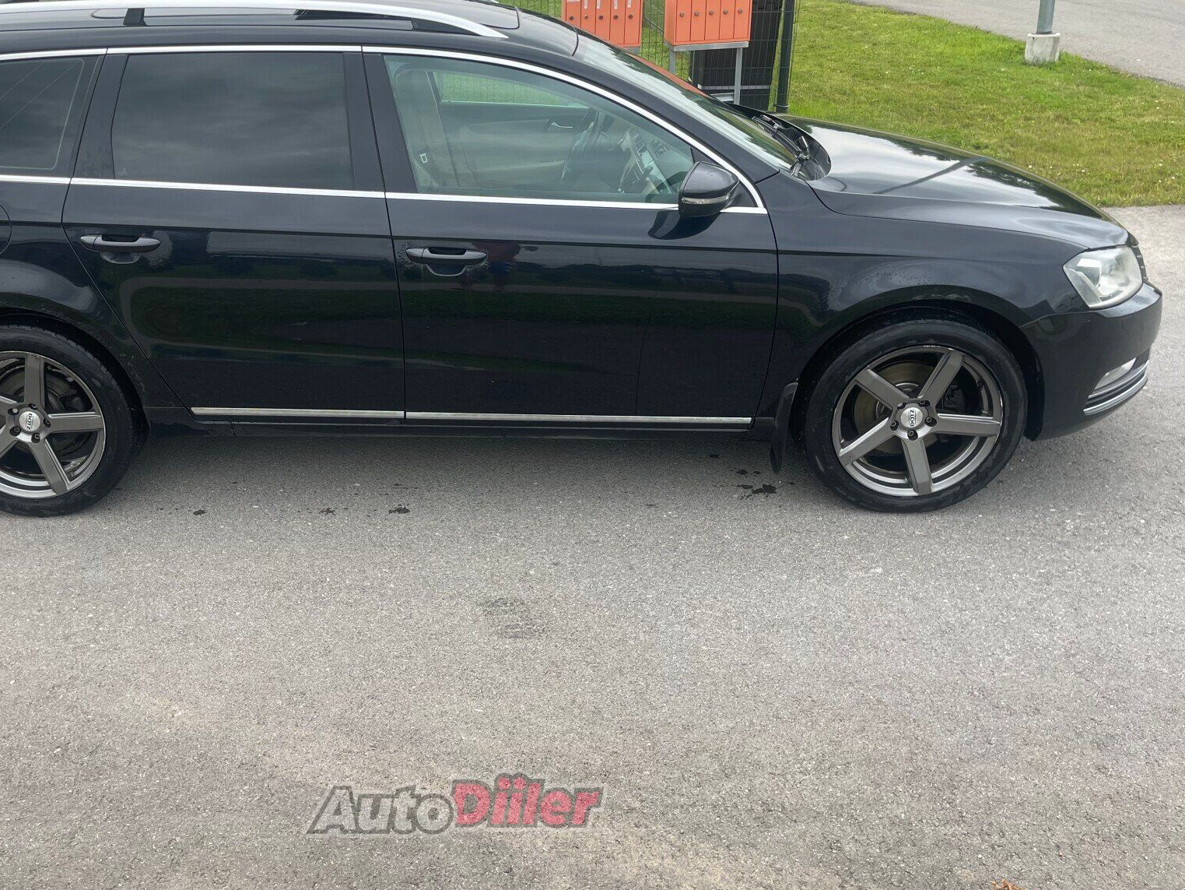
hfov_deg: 56.2
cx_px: 454
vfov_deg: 43.9
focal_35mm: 32
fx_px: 1096
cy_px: 347
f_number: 1.6
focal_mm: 5.1
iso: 32
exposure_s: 1/599
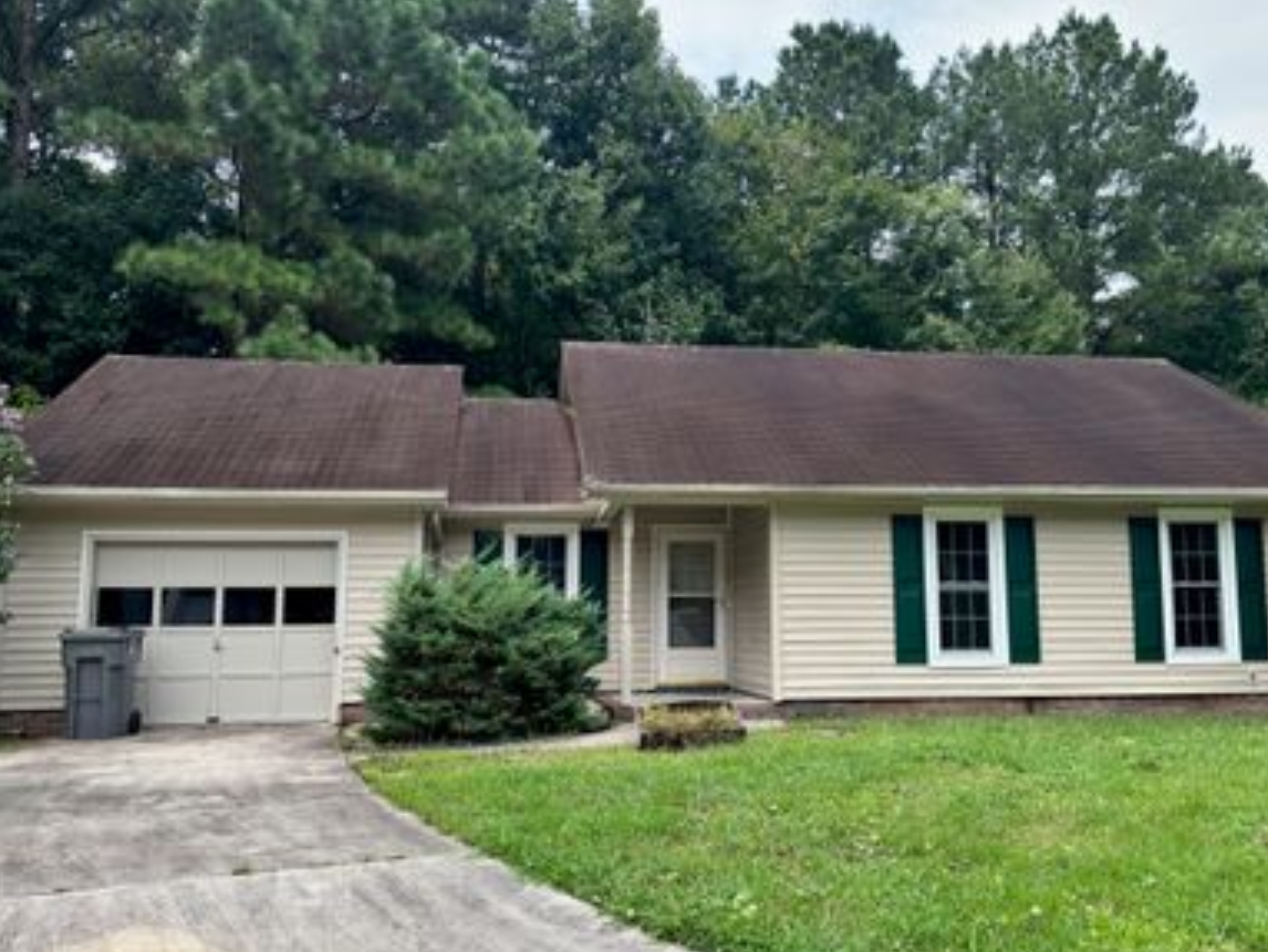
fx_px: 1246
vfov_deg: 41.8
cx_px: 717
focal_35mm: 34
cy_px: 459
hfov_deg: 53.8
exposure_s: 1/351
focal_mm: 5.96
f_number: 1.6
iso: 50
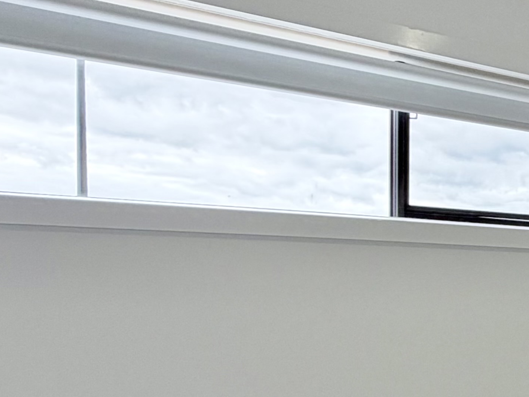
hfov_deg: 27.9
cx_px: 715
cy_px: 346
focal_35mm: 55
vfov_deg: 25.8
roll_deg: -0.5
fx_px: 841
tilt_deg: -3.7
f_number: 2.2
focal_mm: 2.22
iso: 50
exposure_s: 1/148
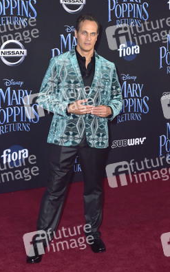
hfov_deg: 21.0
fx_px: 459
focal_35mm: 62
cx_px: 79
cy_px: 137
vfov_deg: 33.0
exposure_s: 1/250
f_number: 6.3
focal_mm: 60
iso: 400
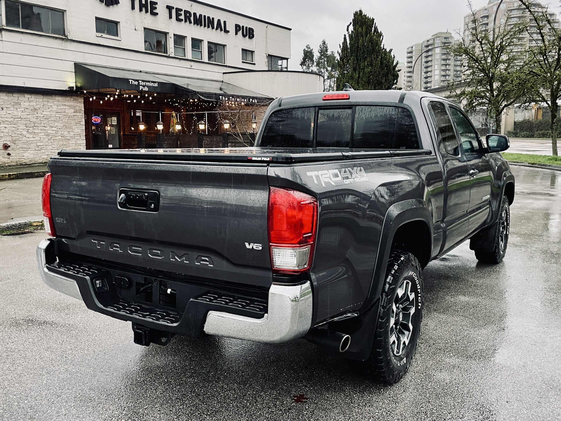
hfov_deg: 67.3
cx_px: 280
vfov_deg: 53.1
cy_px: 210
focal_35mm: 26
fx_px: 421
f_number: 1.6
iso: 160
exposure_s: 1/60
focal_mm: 4.2
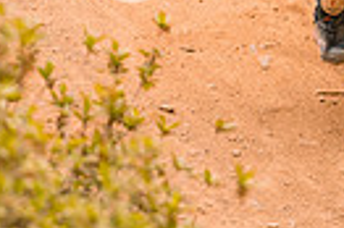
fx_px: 8446
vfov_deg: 1.5
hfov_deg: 2.3
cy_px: -58
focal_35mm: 885
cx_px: 368
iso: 560
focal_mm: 200
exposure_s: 1/1600
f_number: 2.8
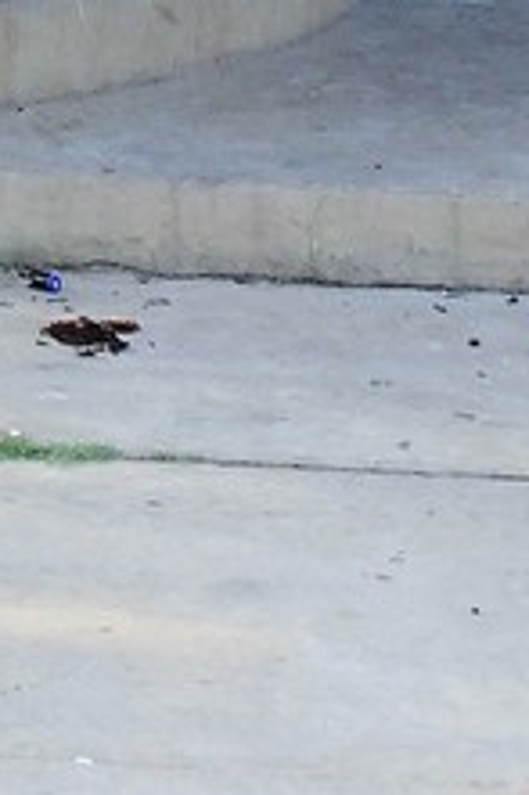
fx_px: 3598
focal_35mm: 163
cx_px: -191
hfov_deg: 8.3
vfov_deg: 11.6
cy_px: -676
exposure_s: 1/160
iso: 80
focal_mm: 4.1
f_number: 3.5
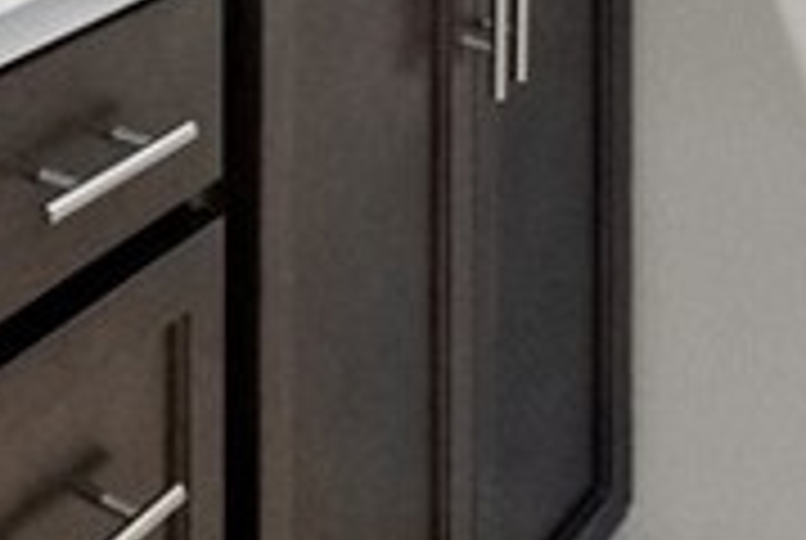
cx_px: -144
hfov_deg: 23.3
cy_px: -646
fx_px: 1794
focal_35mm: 80
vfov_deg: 13.7
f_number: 8
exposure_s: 1/125
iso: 2000
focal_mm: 14
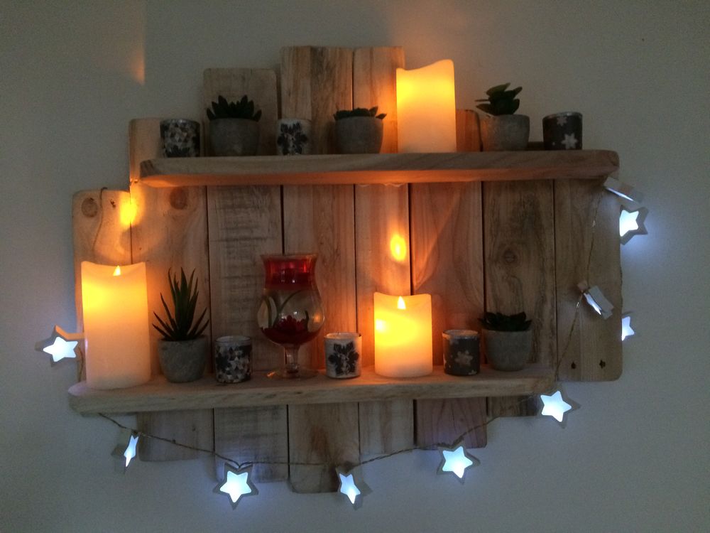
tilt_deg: +2.3
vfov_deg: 48.2
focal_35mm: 29
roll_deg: +1.4
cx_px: 355
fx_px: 595
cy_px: 266
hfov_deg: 61.7
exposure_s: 1/17
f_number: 2.2
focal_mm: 4.15
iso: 250
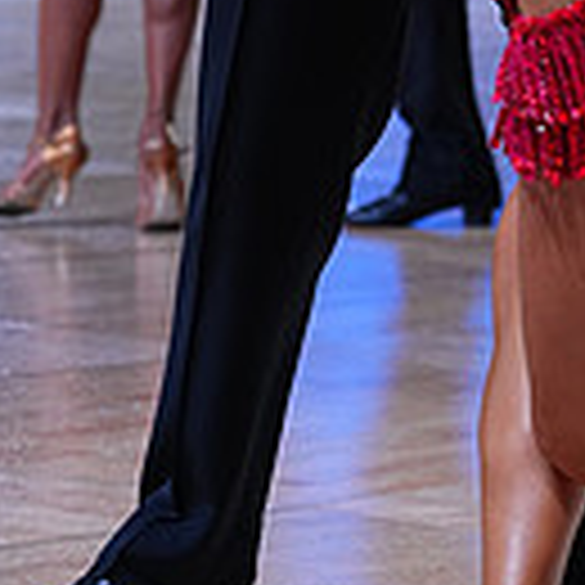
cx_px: 394
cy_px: -207
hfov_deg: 5.7
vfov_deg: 5.7
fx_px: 5870
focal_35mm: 307
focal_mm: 81
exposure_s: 1/500
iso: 1000
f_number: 4
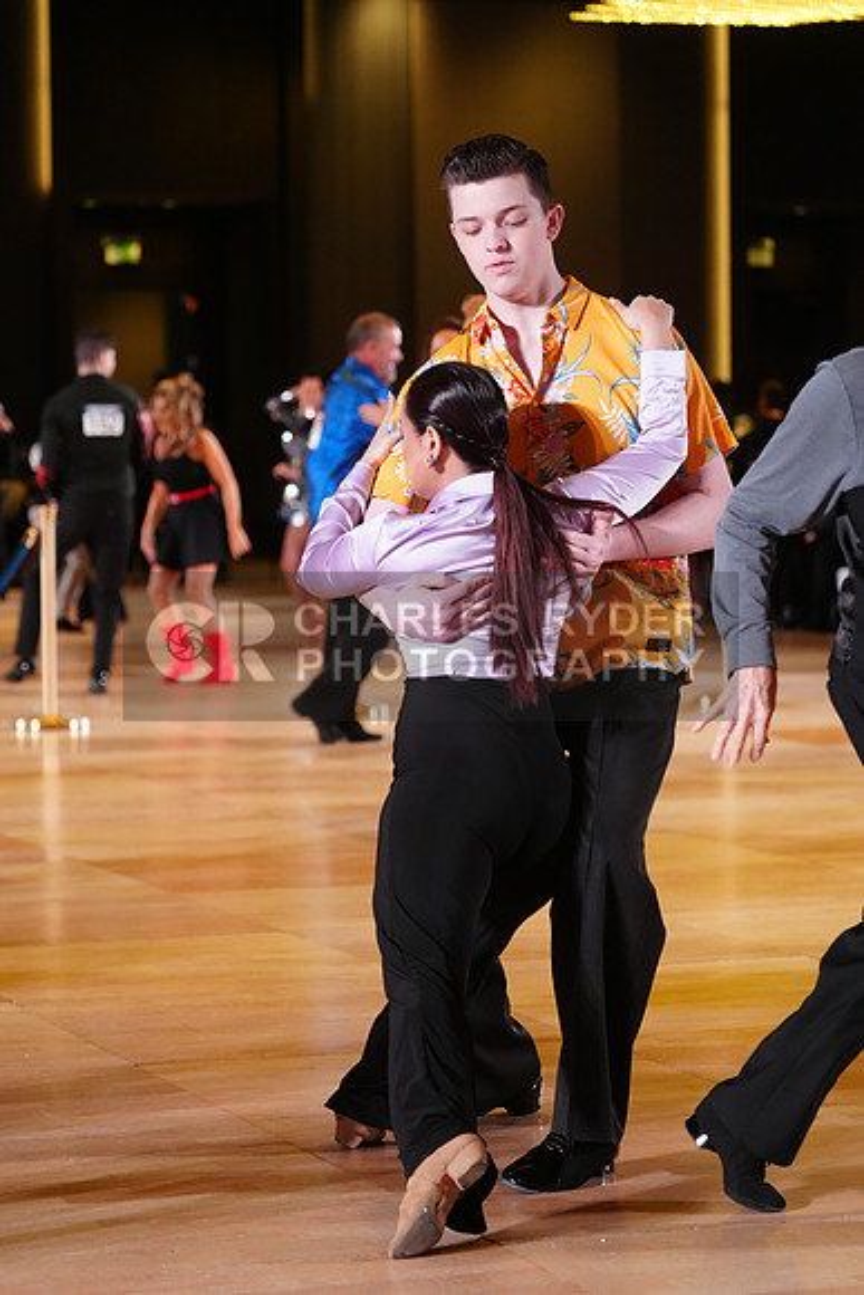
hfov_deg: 13.7
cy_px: 648
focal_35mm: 100
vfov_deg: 20.4
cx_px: 432
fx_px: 3598
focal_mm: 100
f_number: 4
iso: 3200
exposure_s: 1/400
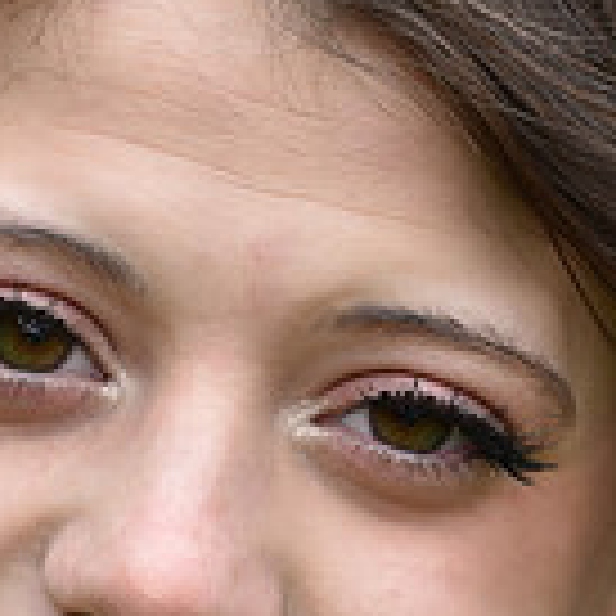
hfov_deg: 5.7
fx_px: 6161
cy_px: 387
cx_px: 169
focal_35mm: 306
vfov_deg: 5.7
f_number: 6.3
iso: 200
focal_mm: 85
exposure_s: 1/200
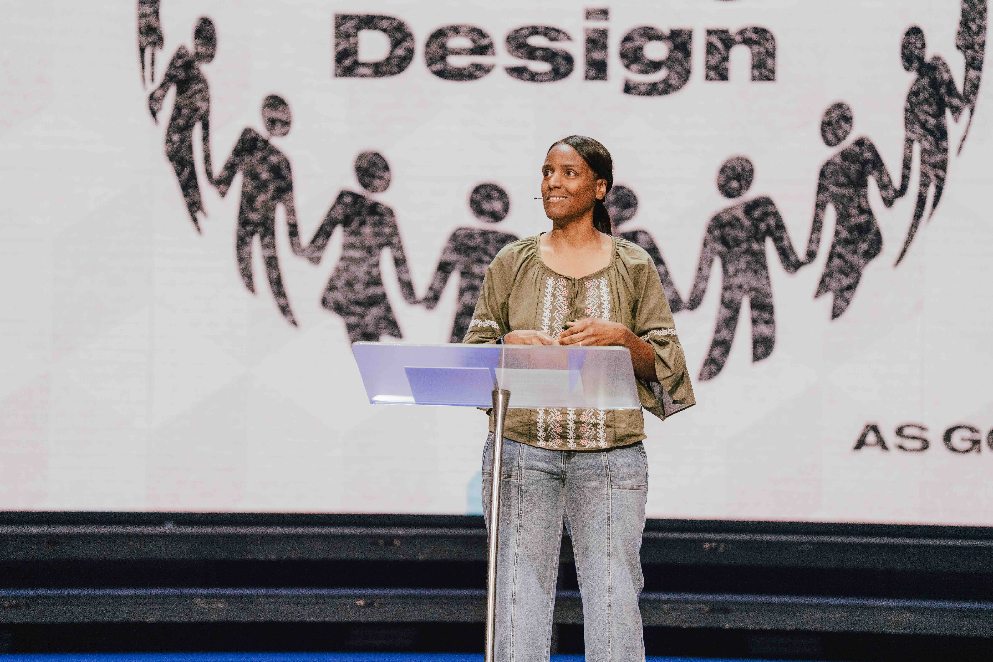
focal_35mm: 200
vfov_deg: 6.9
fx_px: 5516
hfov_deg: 10.3
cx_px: 496
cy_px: 331
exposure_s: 1/400
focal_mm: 200
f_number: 2.8
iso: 2500
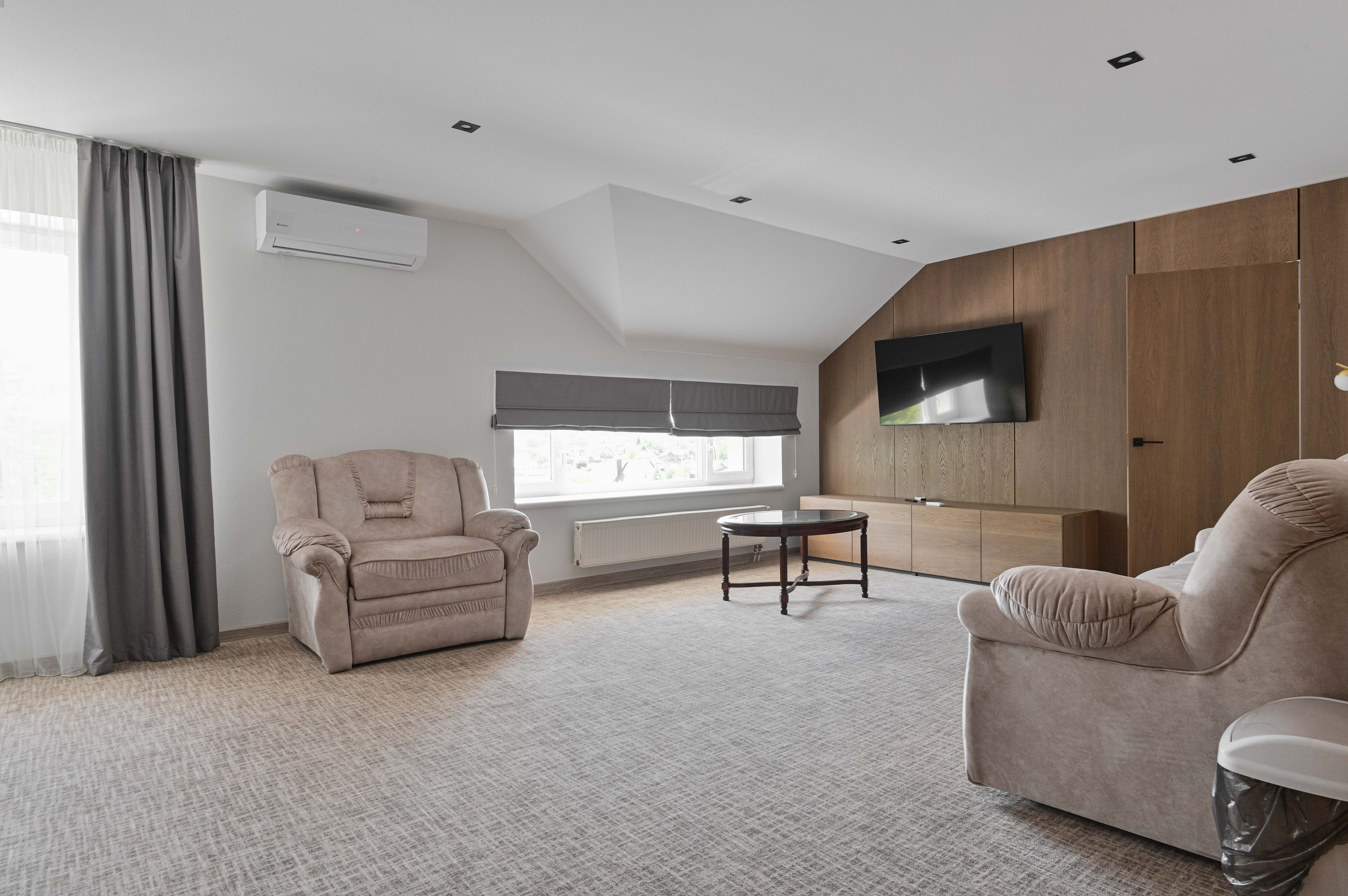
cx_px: 674
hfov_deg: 84.0
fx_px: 748
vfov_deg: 61.9
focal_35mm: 20
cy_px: 448
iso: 1600
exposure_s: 1/20
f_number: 10
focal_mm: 20
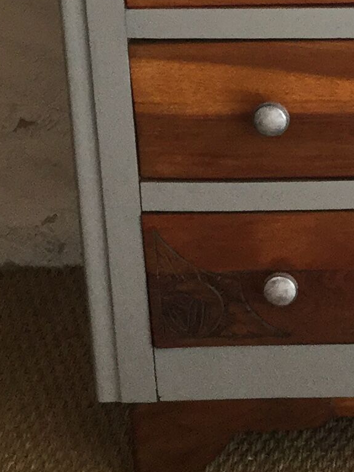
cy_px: -87
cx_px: 542
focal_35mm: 132
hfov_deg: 10.8
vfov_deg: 14.5
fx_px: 1800
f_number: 2.4
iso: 32
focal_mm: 3.3
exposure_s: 1/33
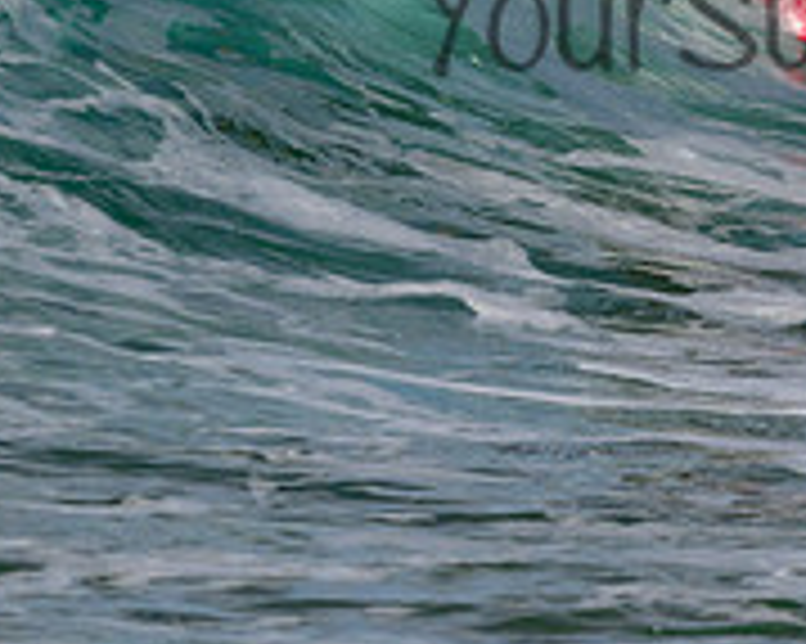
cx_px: 878
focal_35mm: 1369
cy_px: -34
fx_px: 32639
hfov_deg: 1.4
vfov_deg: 1.1
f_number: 11
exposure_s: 1/2000
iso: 1000
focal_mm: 450
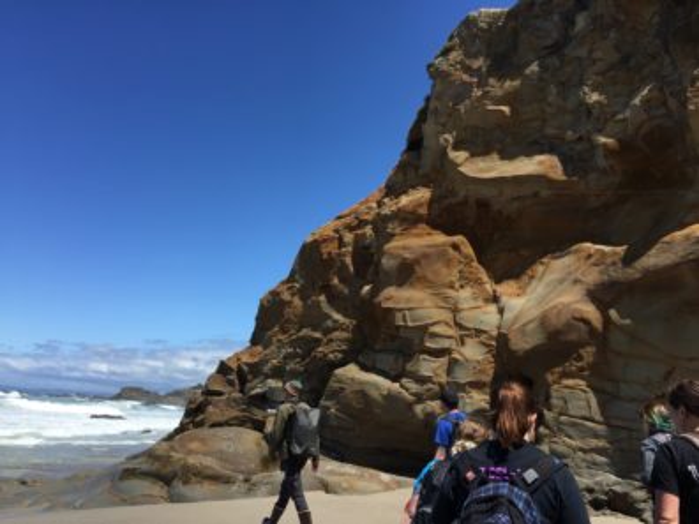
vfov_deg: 48.2
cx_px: 350
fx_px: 586
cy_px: 262
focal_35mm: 29
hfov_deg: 61.7
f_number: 2.2
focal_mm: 4.15
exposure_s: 1/1980
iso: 32
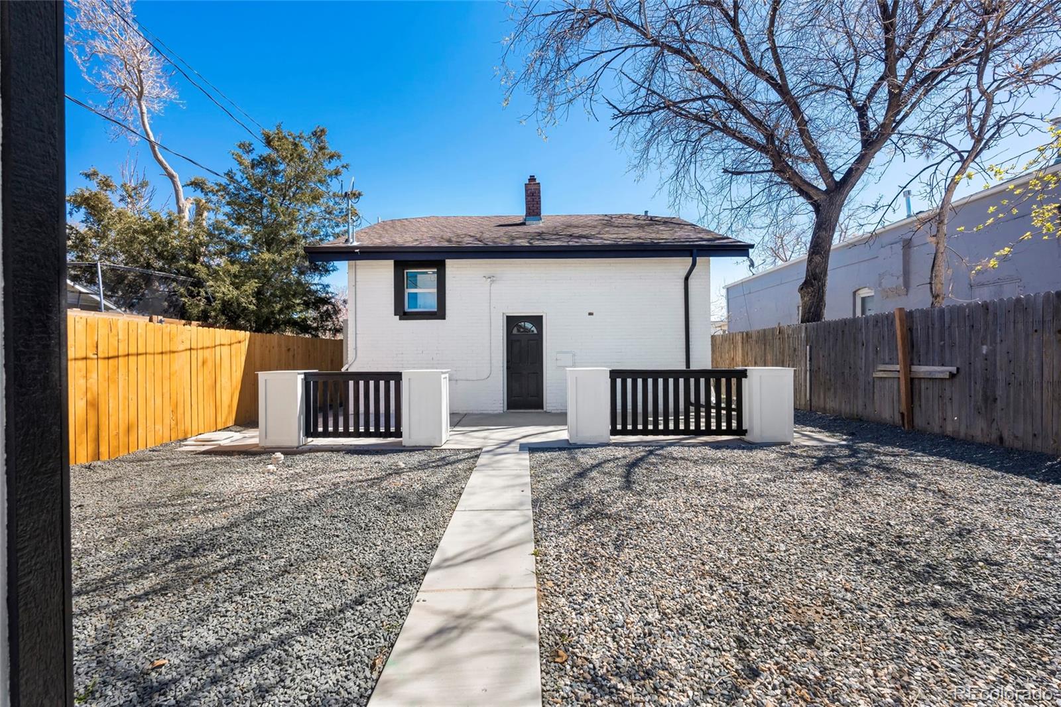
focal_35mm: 16
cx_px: 530
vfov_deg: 72.0
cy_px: 354
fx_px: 486
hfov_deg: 95.0
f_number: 8
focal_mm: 16.5
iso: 500
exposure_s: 1/400
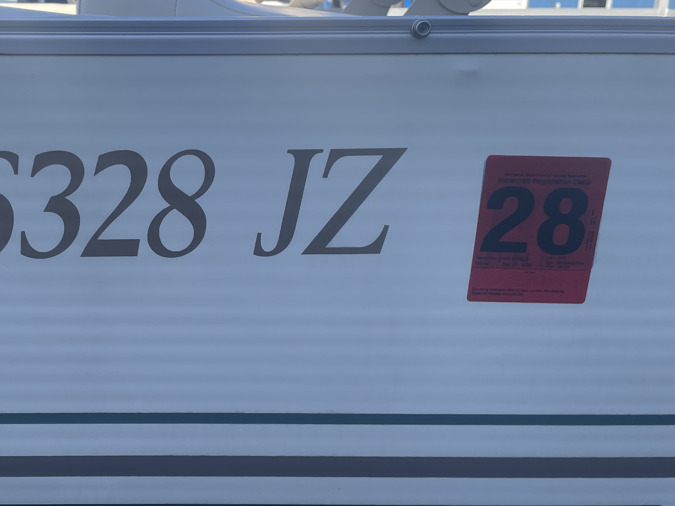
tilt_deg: -18.6
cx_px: 146
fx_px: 800
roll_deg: +0.9
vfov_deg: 35.1
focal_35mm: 41
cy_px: 260
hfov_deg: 43.8
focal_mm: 4.2
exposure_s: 1/790
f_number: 1.6
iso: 32
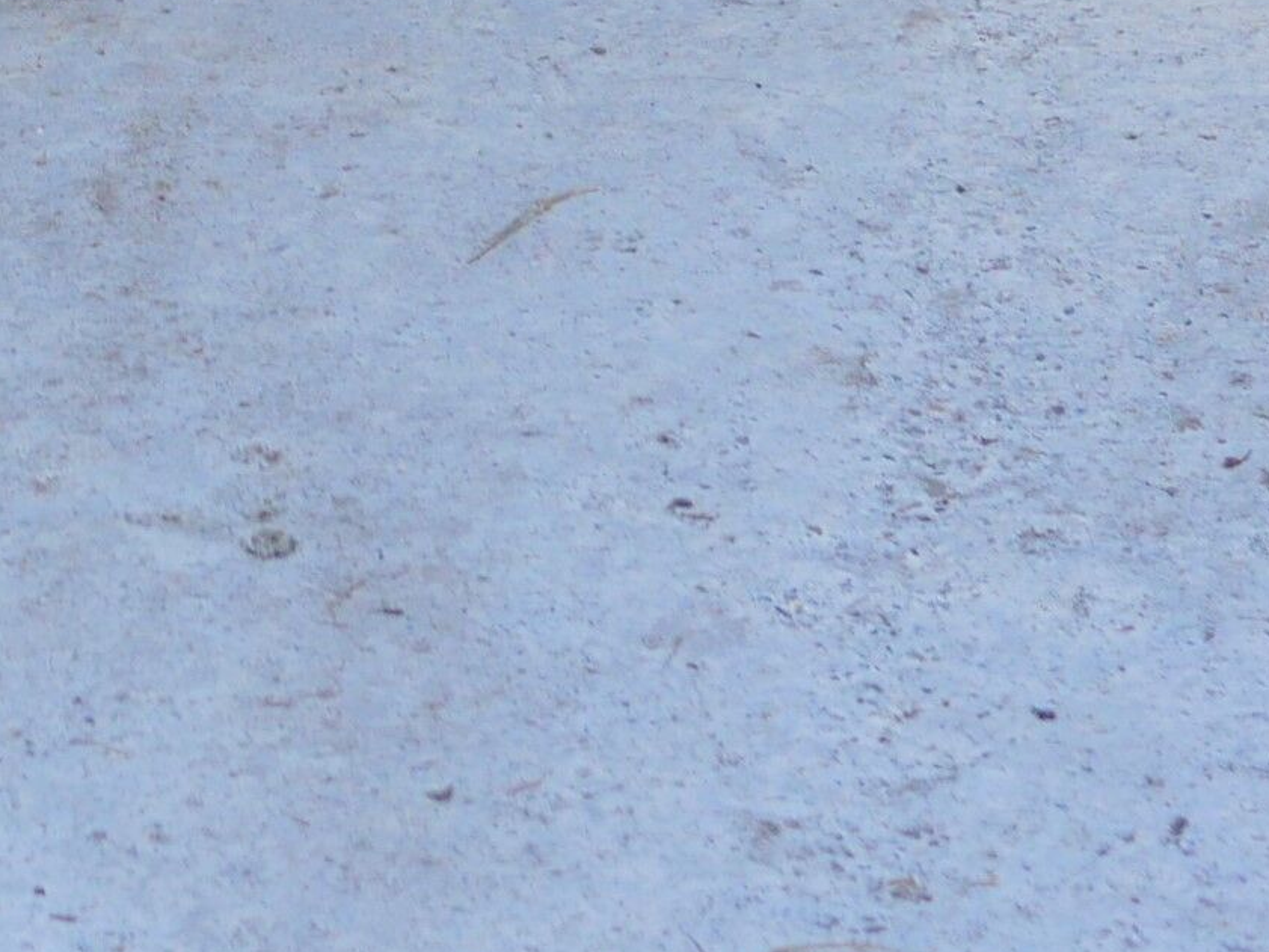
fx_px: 7736
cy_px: -1347
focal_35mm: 211
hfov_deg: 9.2
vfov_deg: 6.7
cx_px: -496
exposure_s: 1/400
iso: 200
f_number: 3.2
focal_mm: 20
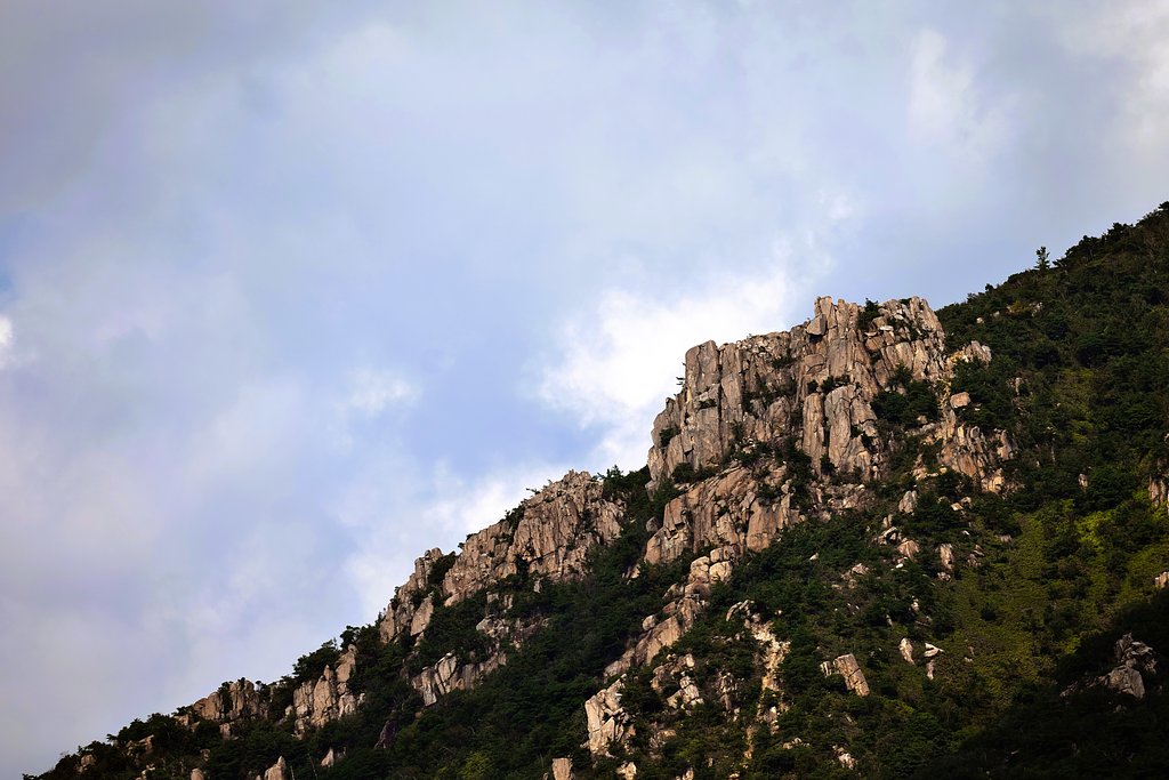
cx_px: 584
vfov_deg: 5.0
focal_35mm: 276
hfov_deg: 7.5
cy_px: 390
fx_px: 8963
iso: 100
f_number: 6.2
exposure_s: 1/400
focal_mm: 276
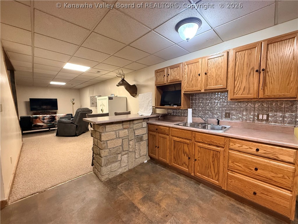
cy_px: 112
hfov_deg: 102.1
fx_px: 121
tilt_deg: -5.6
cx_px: 149
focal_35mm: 14
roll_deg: -0.4
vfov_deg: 85.7
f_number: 2.2
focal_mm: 2.22
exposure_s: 1/60
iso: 500
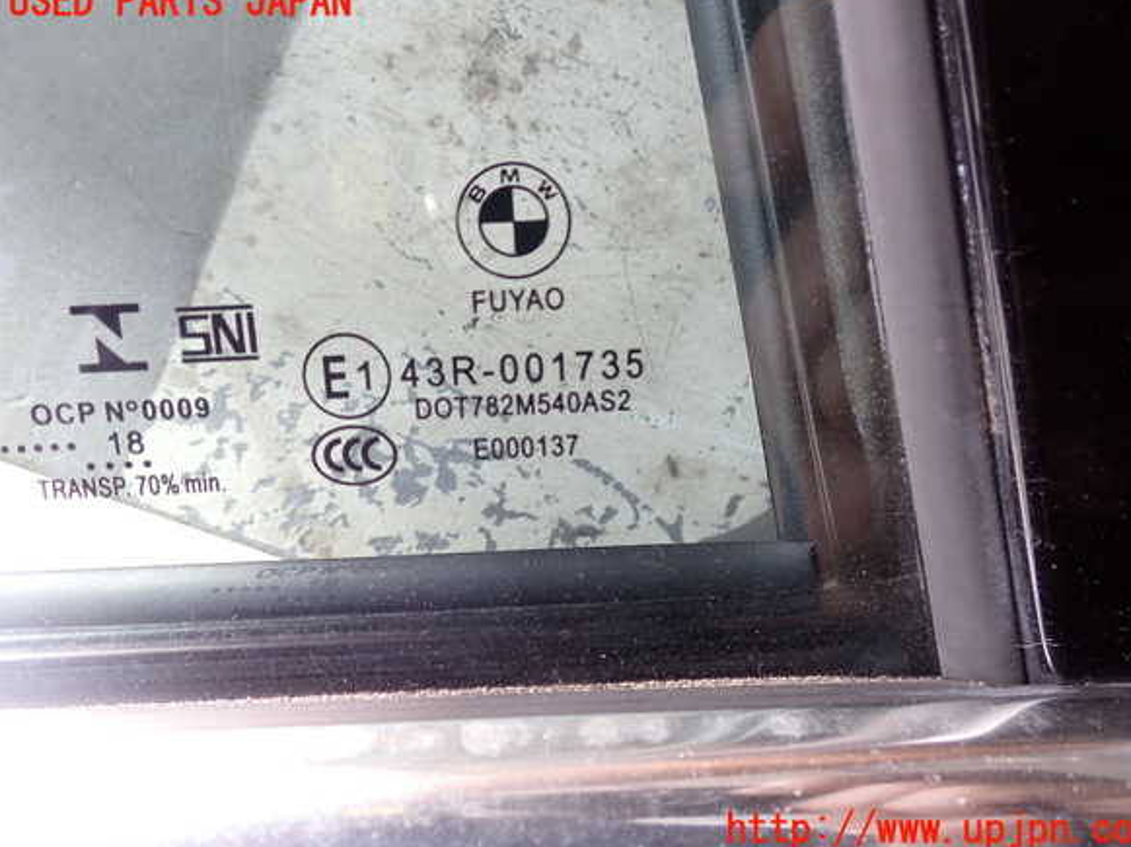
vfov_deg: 45.4
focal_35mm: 31
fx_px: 1012
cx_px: 582
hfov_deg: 58.4
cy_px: 417
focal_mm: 5.4
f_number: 3.2
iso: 100
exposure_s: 1/80
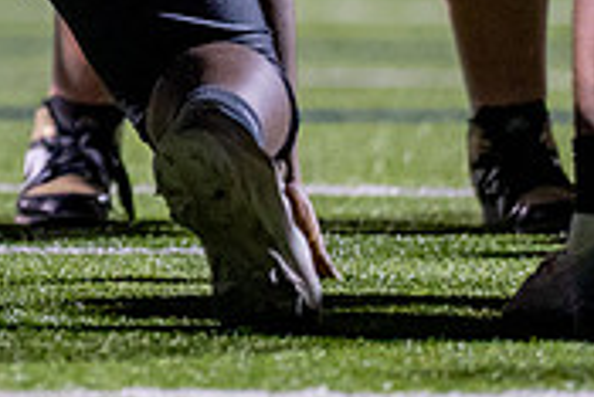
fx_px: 12104
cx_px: -451
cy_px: -284
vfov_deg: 1.9
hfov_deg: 2.8
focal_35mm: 733
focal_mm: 135
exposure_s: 1/640
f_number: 1.8
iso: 1250
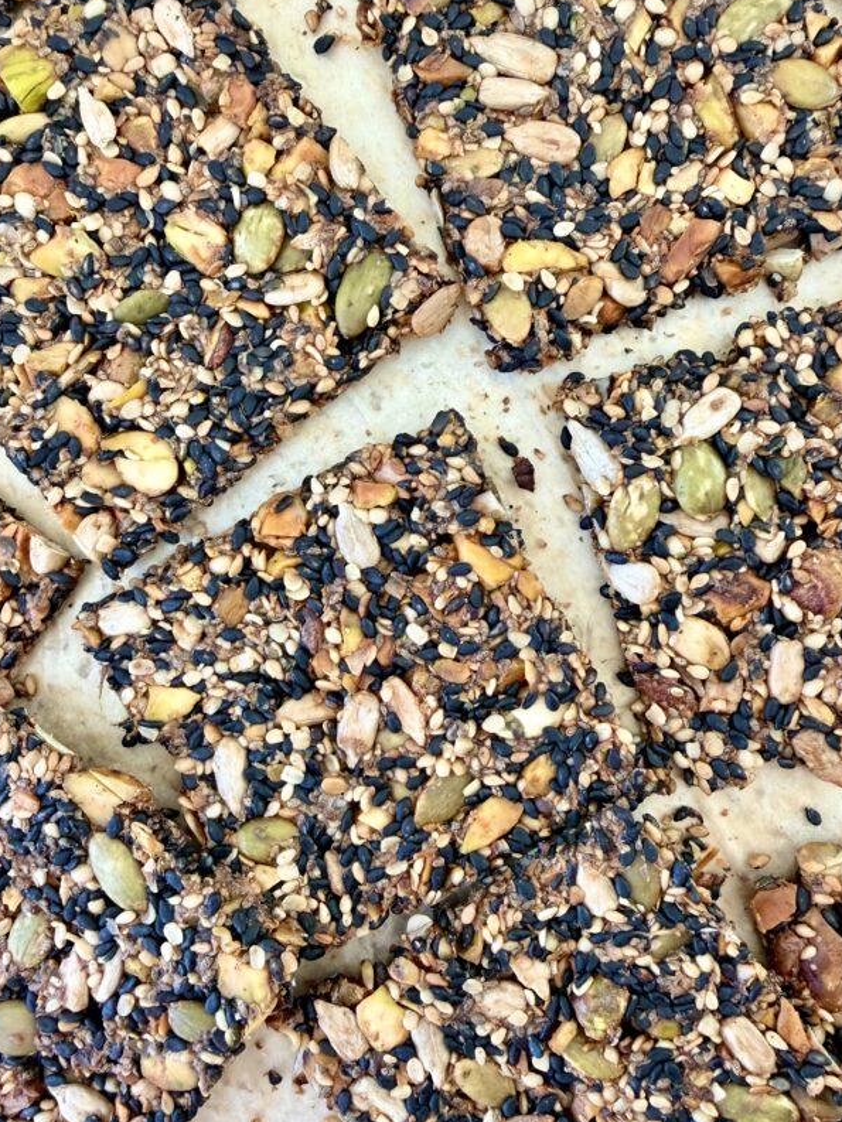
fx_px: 1005
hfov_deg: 45.4
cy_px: 590
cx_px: 393
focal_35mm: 31
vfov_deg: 58.3
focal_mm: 2.22
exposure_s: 1/121
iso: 125
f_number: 2.2
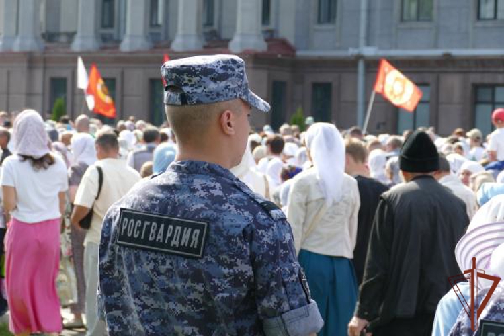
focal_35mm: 105
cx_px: 252
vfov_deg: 13.0
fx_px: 1470
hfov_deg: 19.5
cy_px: 168
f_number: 3.9
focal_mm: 38.48
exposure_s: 1/500
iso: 125
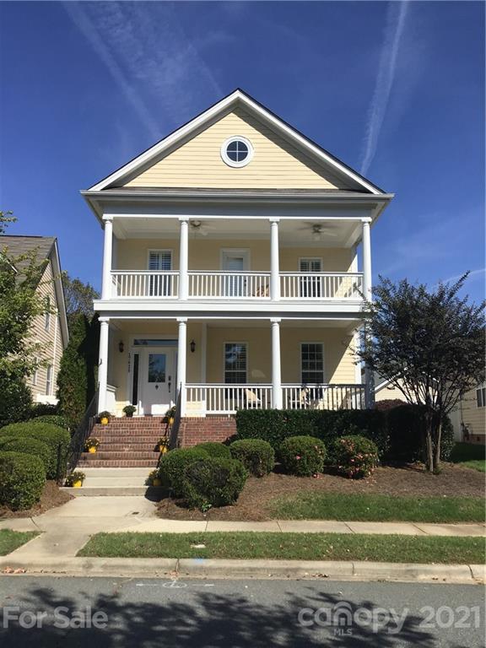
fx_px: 580
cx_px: 243
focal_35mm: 31
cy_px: 324
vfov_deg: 58.4
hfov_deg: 45.4
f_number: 2.4
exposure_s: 1/2203
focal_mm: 3.3
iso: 25
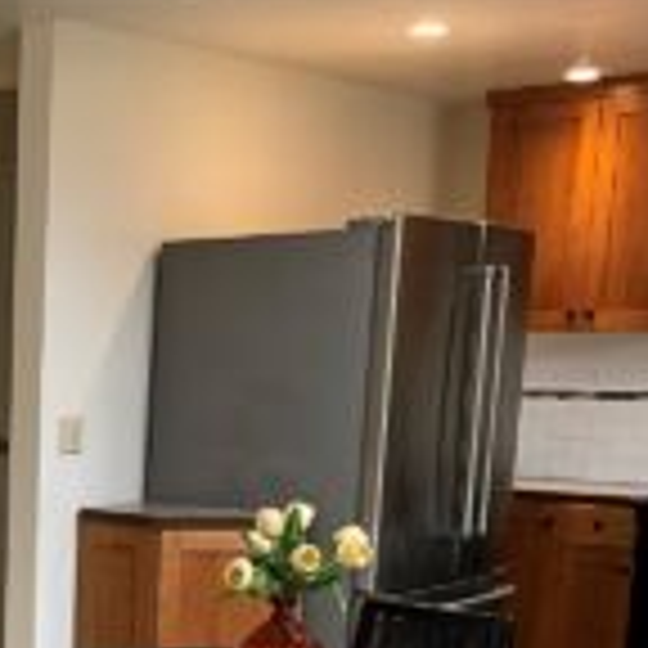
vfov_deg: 23.3
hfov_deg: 22.2
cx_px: -162
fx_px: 1504
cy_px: 648
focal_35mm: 71
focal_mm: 3
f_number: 1.8
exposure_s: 1/60
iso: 64
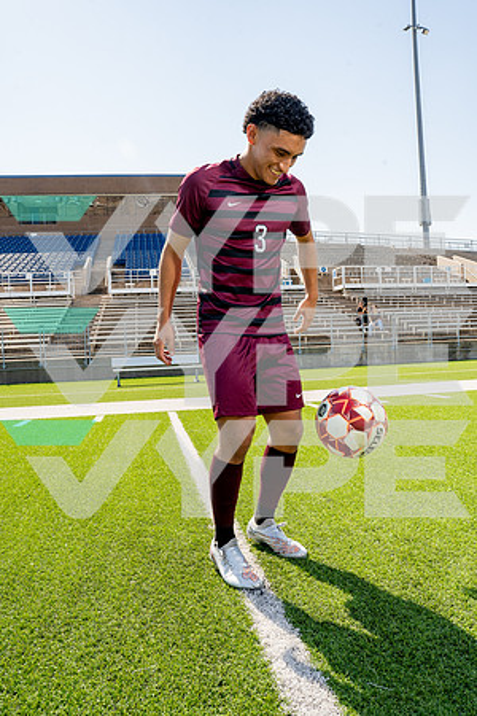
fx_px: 517
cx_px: 238
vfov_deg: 69.4
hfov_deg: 49.6
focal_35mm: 26
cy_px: 358
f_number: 11
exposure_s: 1/250
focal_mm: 26
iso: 320
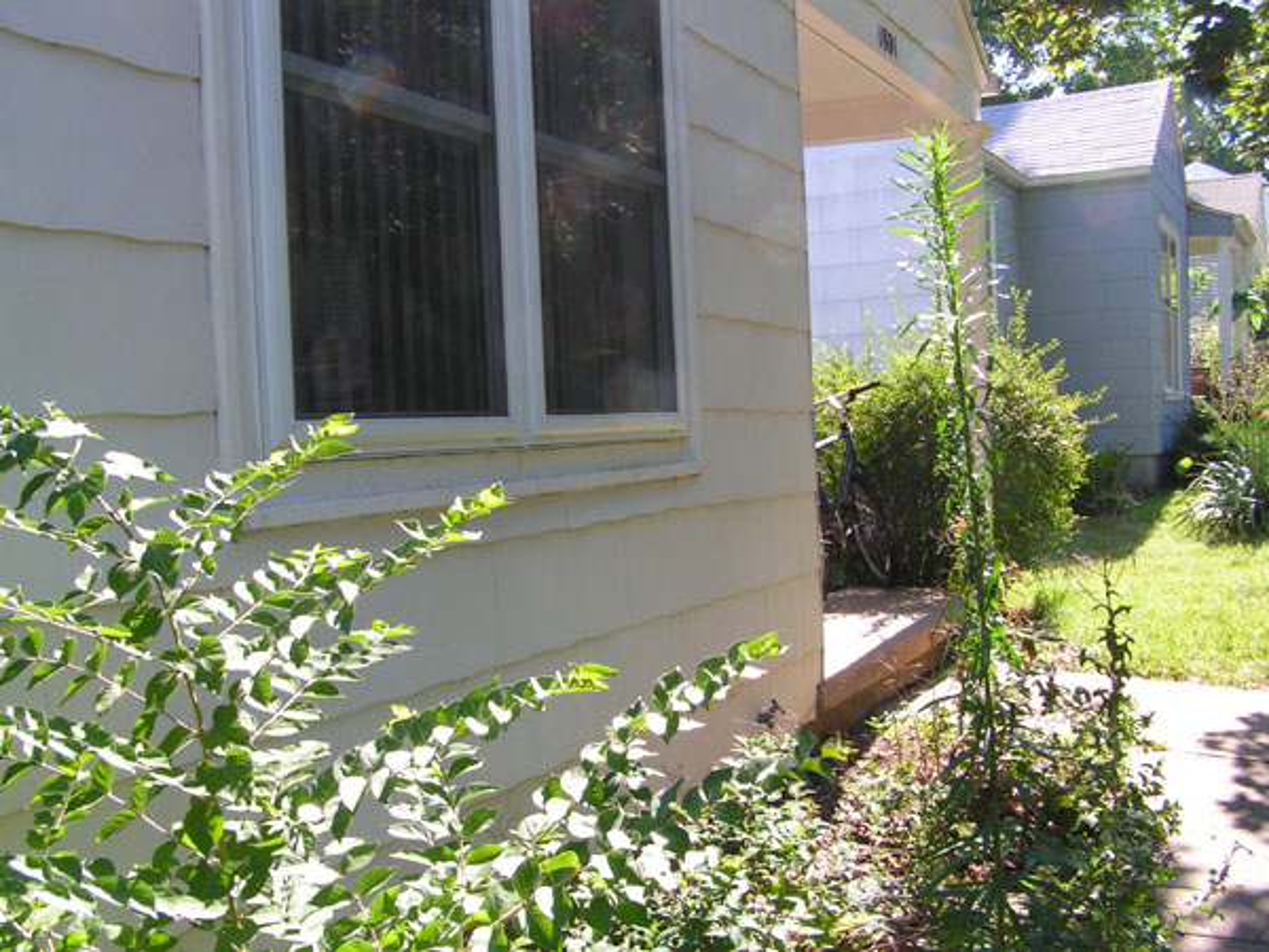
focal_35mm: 38
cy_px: 476
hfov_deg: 49.0
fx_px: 1393
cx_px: 634
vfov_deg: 37.7
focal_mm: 6.3
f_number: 5.6
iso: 50
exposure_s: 1/80
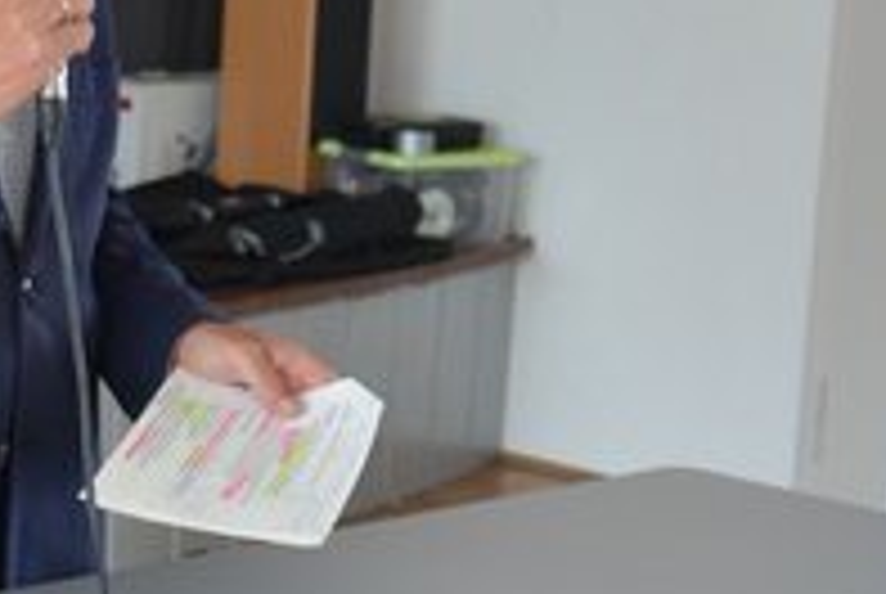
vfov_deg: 16.1
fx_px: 2070
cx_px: 594
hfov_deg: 24.0
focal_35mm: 84
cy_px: 524
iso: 800
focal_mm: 24
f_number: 4
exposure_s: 1/40
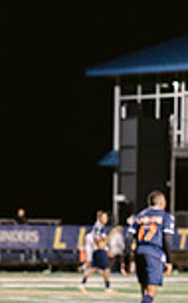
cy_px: 258
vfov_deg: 7.7
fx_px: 2232
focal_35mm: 271
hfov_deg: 4.6
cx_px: 546
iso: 2500
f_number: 3.2
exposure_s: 1/250
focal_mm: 70
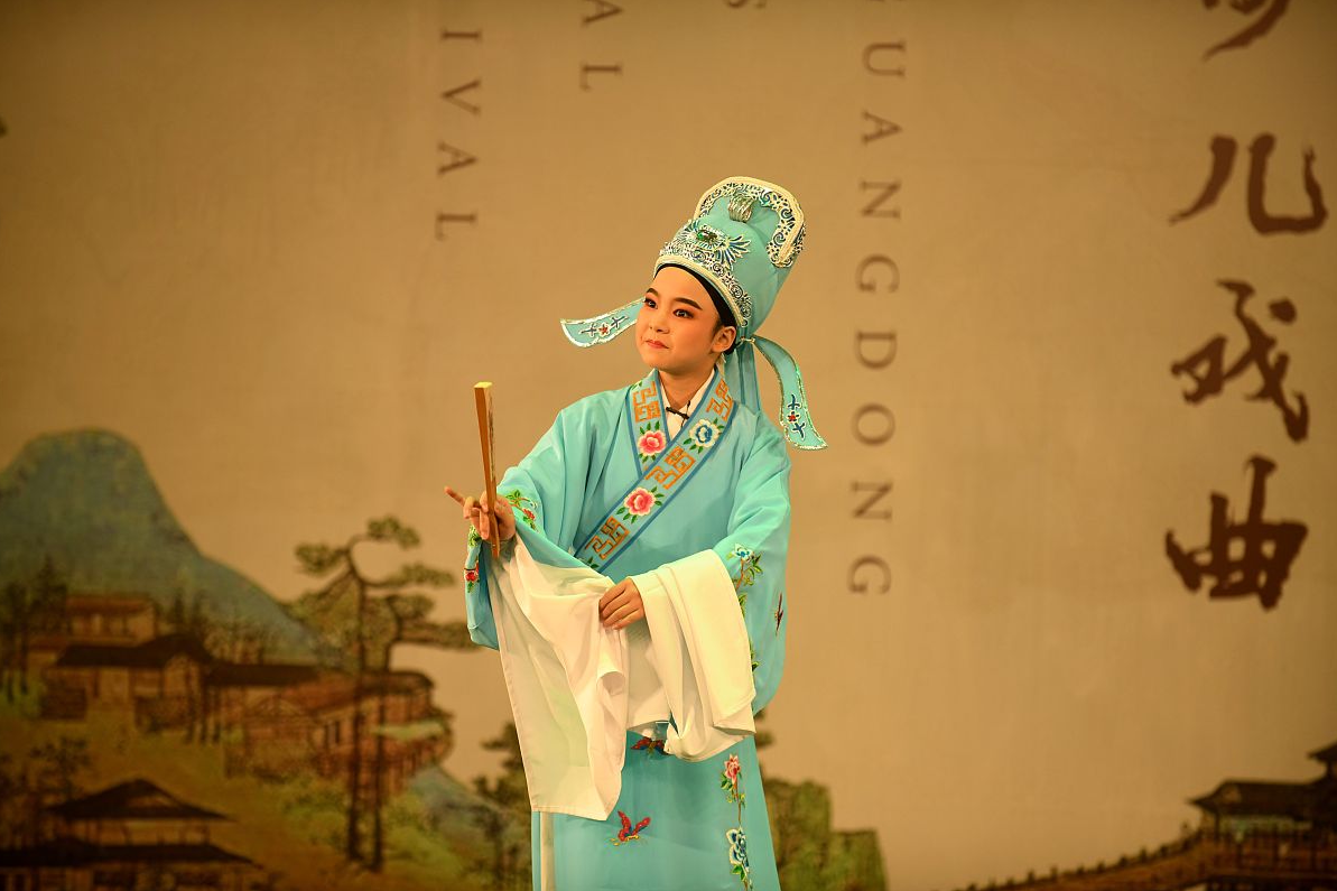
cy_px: 444
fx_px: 5978
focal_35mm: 161
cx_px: 667
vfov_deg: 8.5
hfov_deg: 12.8
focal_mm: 160
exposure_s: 1/500
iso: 640
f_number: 2.8
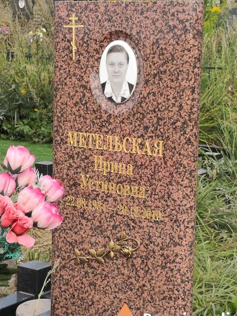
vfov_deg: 24.4
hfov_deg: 18.4
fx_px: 730
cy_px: 163
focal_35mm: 80
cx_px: 118
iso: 50
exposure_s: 1/1091
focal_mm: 3.95
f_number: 1.6
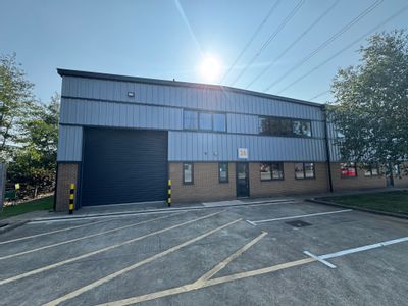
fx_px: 165
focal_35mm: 14
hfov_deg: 102.1
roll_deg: +1.4
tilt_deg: +6.0
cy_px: 153
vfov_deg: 85.7
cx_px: 204
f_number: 2.2
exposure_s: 1/812
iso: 40
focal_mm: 2.22
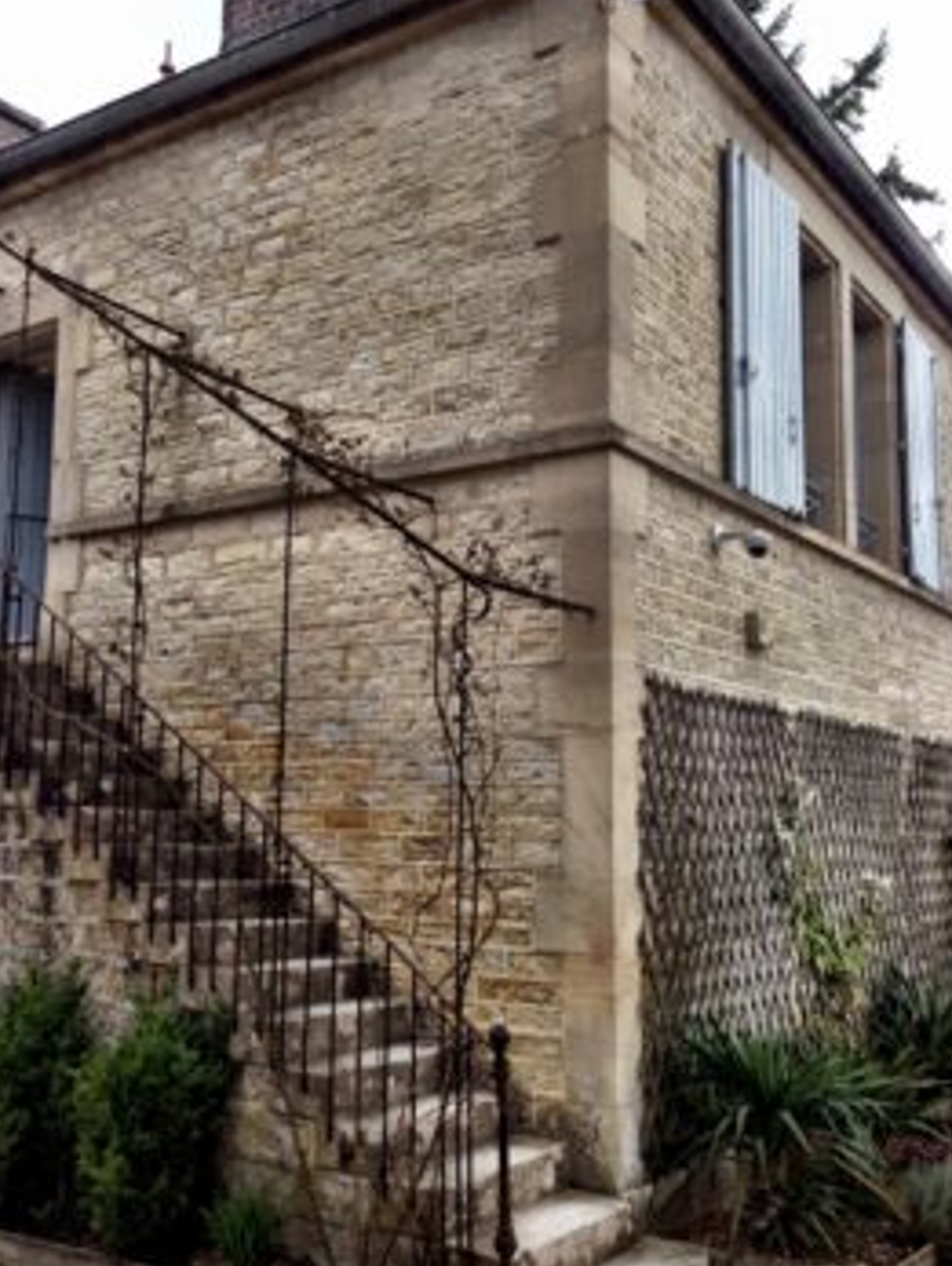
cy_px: 635
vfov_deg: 48.9
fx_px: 1391
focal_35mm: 38
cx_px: 419
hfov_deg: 37.7
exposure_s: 1/60
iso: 64
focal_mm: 4.12
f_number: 2.4
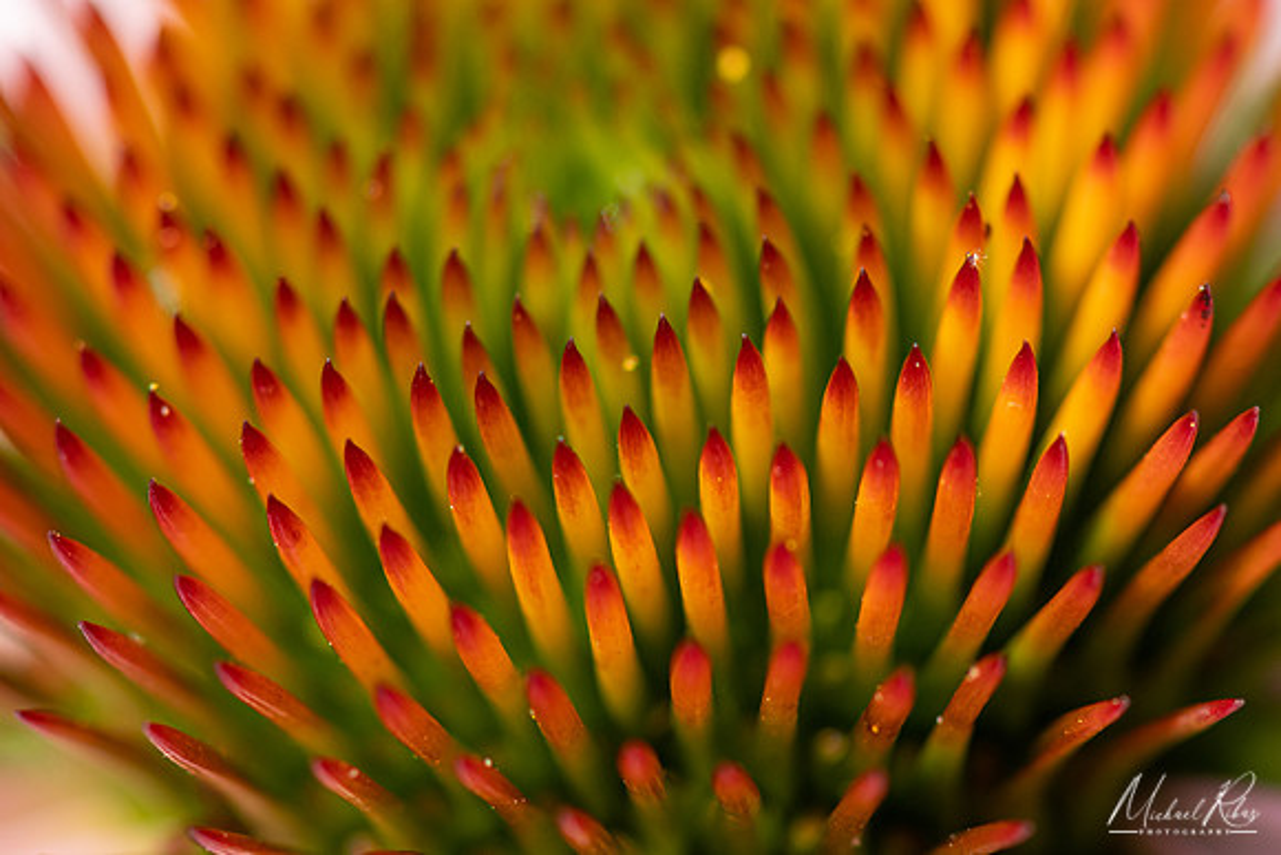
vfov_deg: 7.0
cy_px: 320
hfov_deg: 10.4
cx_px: 708
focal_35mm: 197
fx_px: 7018
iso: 200
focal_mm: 105
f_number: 8
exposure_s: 1/250
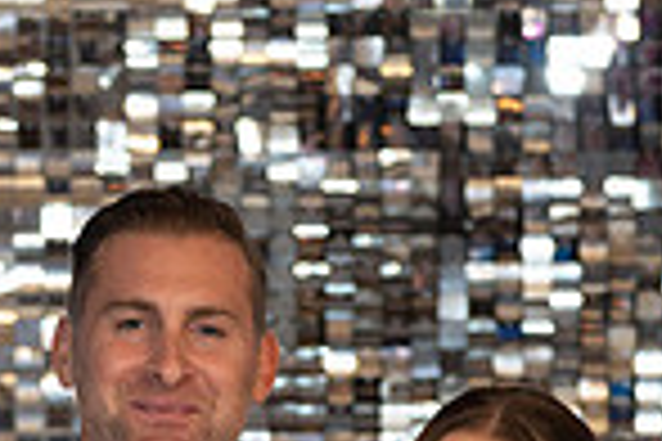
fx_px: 7962
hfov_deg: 4.8
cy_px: 677
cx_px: 189
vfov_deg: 3.2
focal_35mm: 433
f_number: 2.8
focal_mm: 110
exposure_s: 1/125
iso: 800
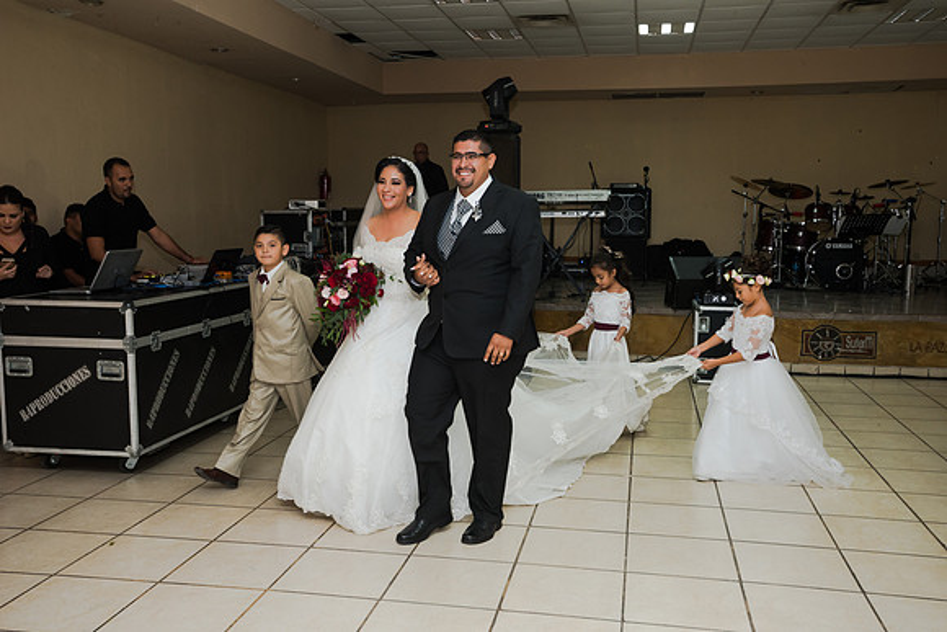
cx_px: 474
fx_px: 921
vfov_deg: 37.9
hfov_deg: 54.4
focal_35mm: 35
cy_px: 316
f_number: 3.5
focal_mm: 35
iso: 1600
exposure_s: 1/125
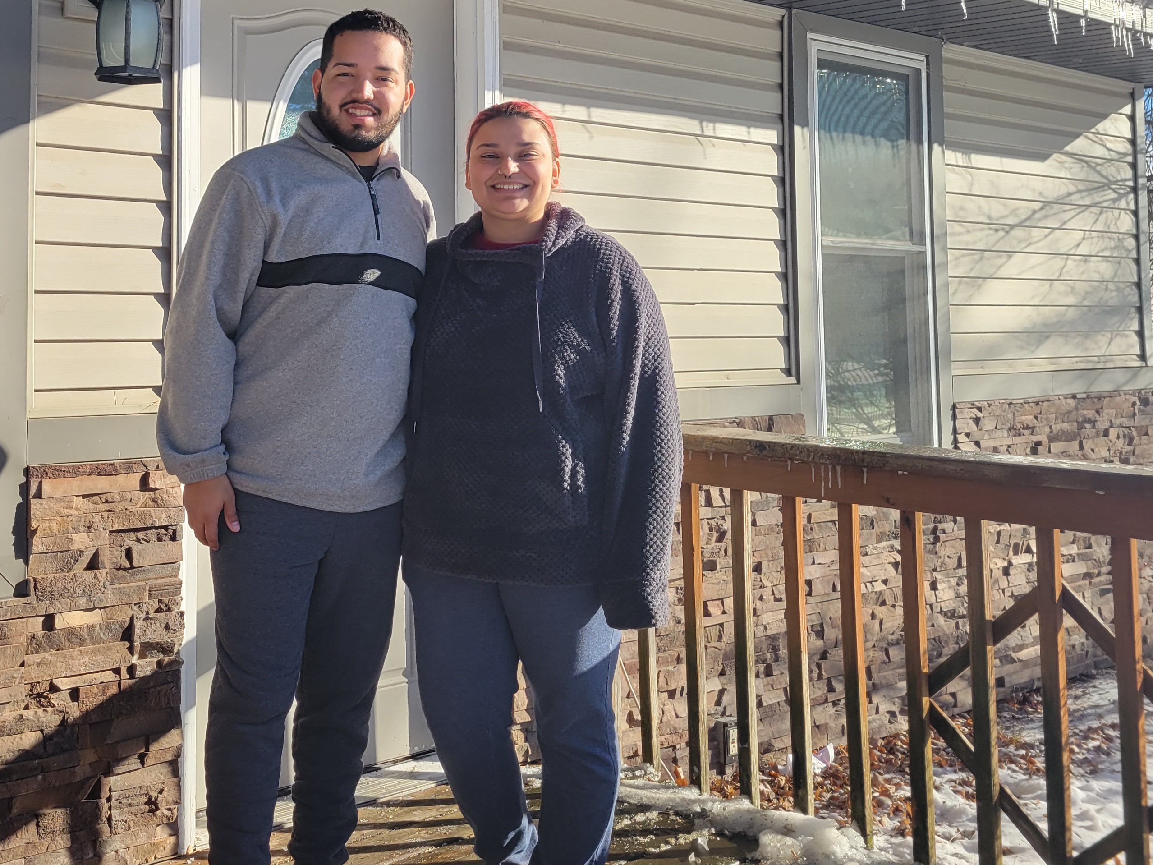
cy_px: 236
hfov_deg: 43.9
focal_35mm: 41
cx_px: 255
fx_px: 1366
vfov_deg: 34.5
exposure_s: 1/1167
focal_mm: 5.4
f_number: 1.8
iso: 40
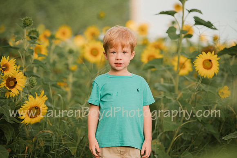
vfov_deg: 8.6
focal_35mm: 160
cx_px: 118
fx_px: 1054
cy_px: 79
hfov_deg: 12.8
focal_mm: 160
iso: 100
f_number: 2.8
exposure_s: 1/400
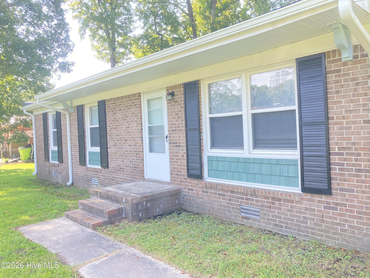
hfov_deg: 63.4
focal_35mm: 28
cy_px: 139
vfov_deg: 49.7
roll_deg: +1.3
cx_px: 185
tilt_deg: -2.9
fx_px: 299
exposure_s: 1/121
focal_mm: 3.99
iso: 25
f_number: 1.8
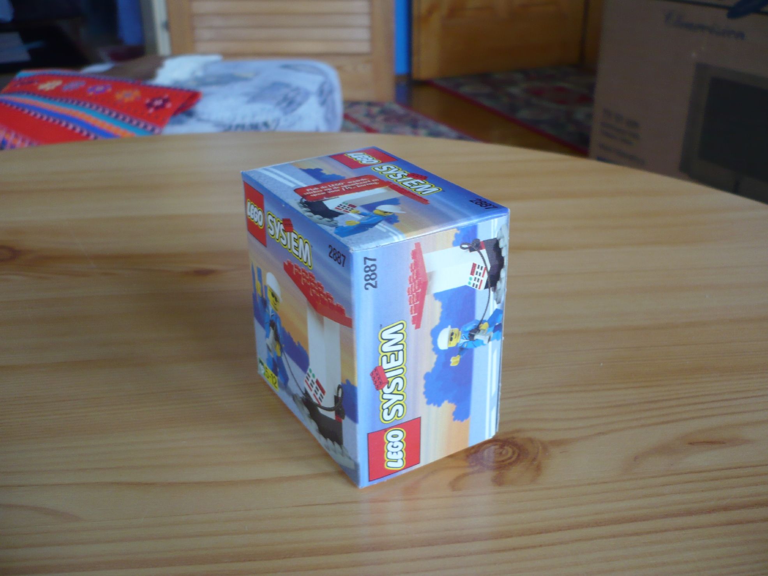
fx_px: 776
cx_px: 384
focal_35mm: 35
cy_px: 288
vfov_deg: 40.7
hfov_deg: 52.6
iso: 100
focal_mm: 5.8
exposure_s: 1/20
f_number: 2.8
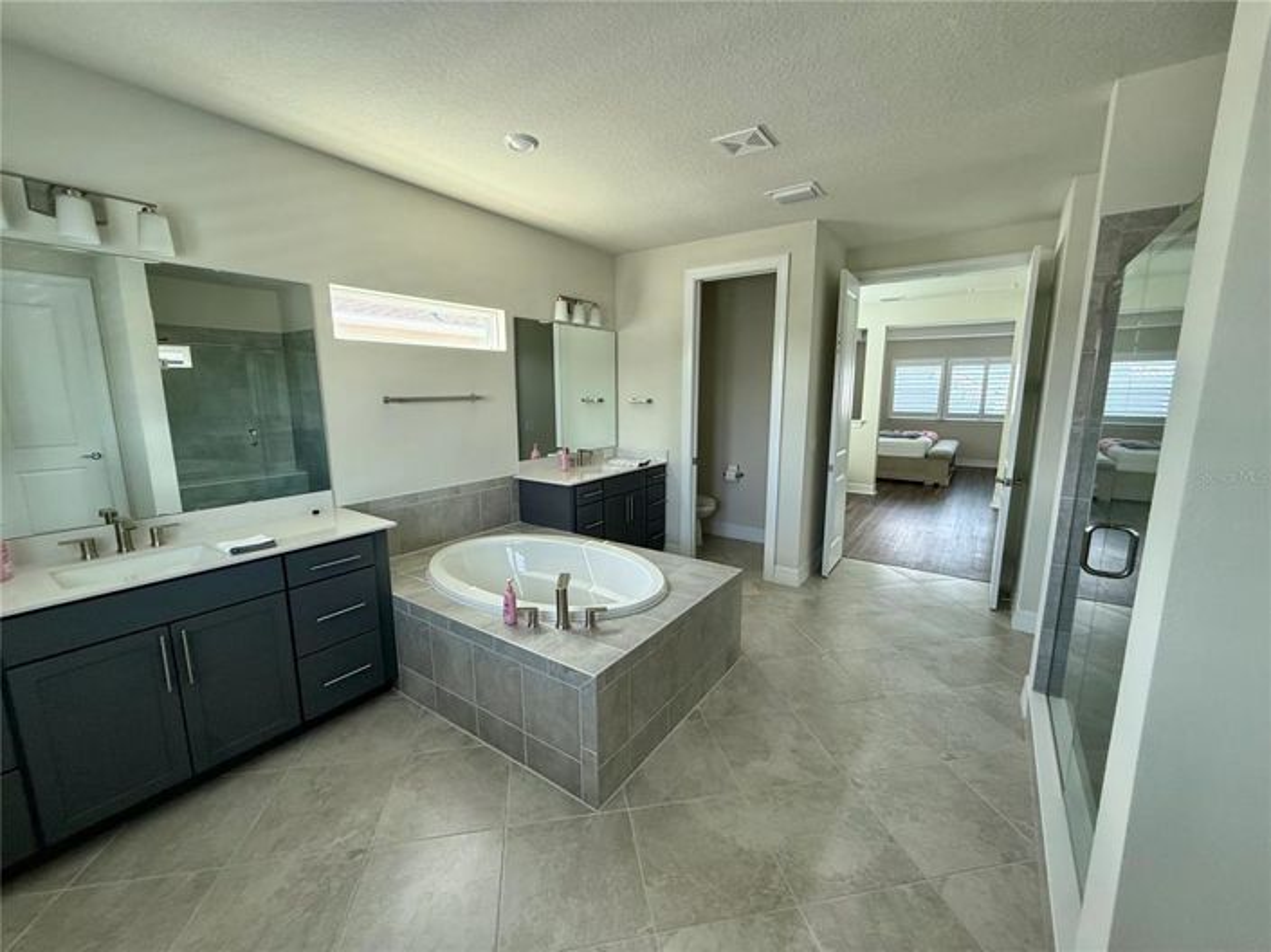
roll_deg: -0.1
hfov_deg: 102.1
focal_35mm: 14
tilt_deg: -7.9
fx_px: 514
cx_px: 636
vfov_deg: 85.6
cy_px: 476
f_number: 2.2
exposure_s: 1/99
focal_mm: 2.22
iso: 125
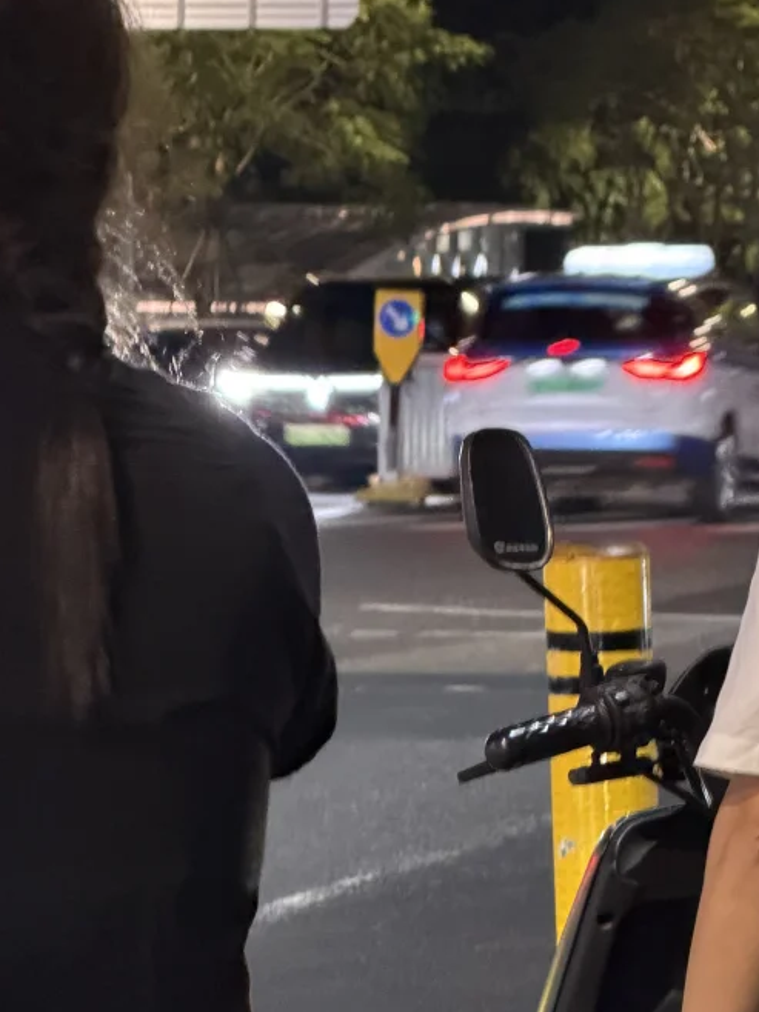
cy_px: 952
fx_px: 6407
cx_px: 819
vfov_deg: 9.0
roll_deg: -0.1
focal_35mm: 219
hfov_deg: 6.7
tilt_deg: -4.5
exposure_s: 1/25
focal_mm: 16.89
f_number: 2.8
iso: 1250
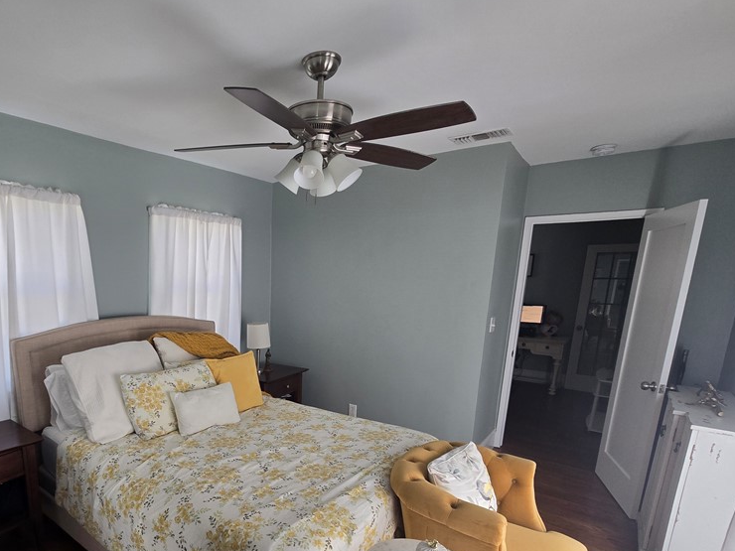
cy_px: 367
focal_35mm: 18
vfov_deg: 69.6
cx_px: 263
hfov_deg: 85.5
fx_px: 382
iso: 64
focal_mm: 2.2
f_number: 2.2
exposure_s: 1/120
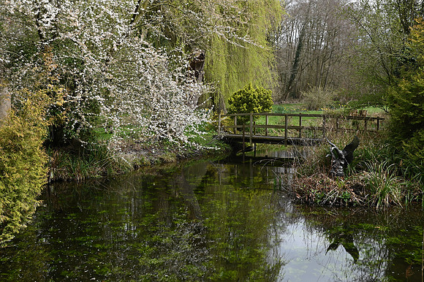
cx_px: 212
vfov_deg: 28.0
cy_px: 141
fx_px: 565
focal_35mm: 48
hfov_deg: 41.1
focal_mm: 48
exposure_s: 1/125
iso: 200
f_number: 9
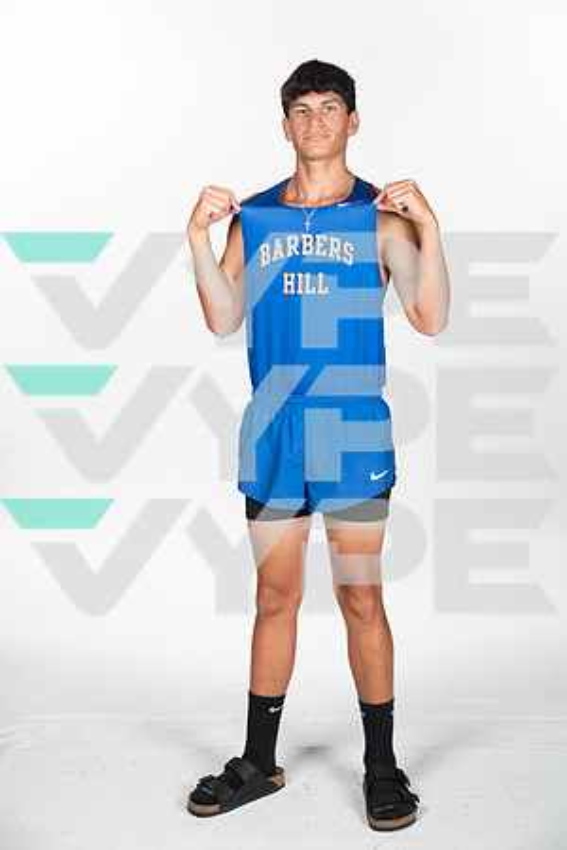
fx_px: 1465
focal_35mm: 62
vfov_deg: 32.4
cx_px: 284
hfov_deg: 21.9
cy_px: 425
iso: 250
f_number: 7.1
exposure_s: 1/400
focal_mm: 62
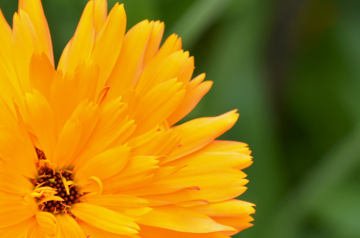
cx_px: 49
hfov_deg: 6.4
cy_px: 196
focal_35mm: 322
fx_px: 3213
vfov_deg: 4.2
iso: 200
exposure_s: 1/250
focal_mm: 105
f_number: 8
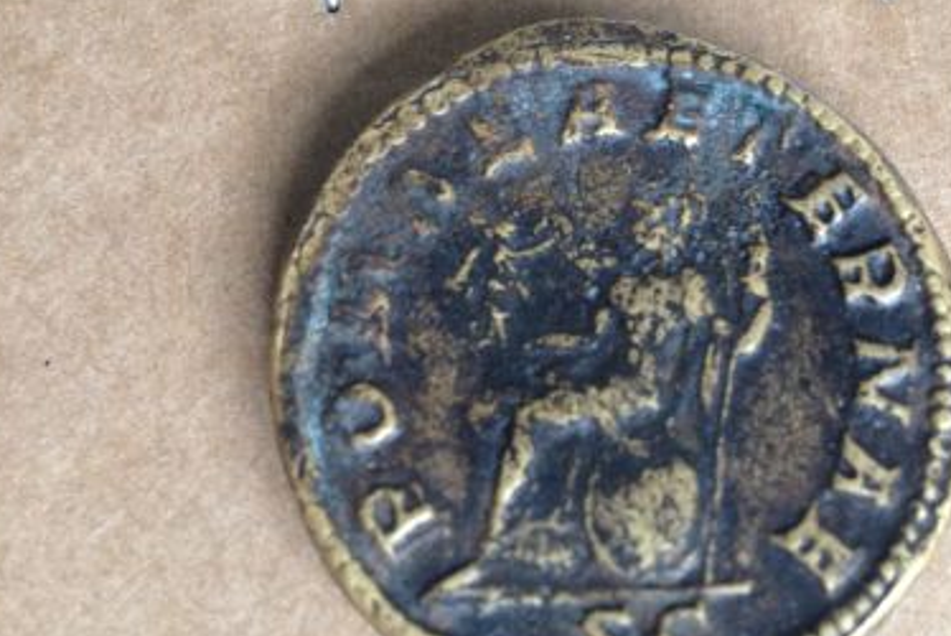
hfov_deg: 35.6
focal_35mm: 55
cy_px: 318
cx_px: 687
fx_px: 1454
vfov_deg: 24.7
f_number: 2.4
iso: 200
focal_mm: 4.13
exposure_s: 1/20
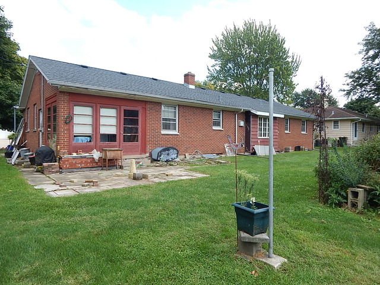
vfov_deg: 61.1
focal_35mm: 22
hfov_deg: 76.4
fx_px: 242
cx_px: 190
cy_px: 142
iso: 125
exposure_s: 1/500
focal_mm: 4
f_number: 3
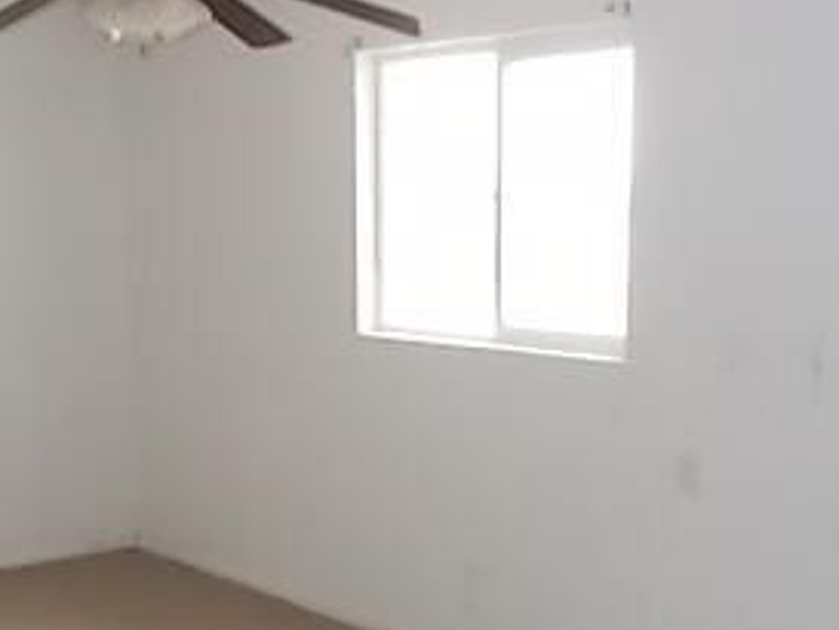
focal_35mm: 61
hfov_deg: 31.7
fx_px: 1479
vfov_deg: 23.6
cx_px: 390
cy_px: 529
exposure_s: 1/25
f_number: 3.2
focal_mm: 4.6
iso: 200
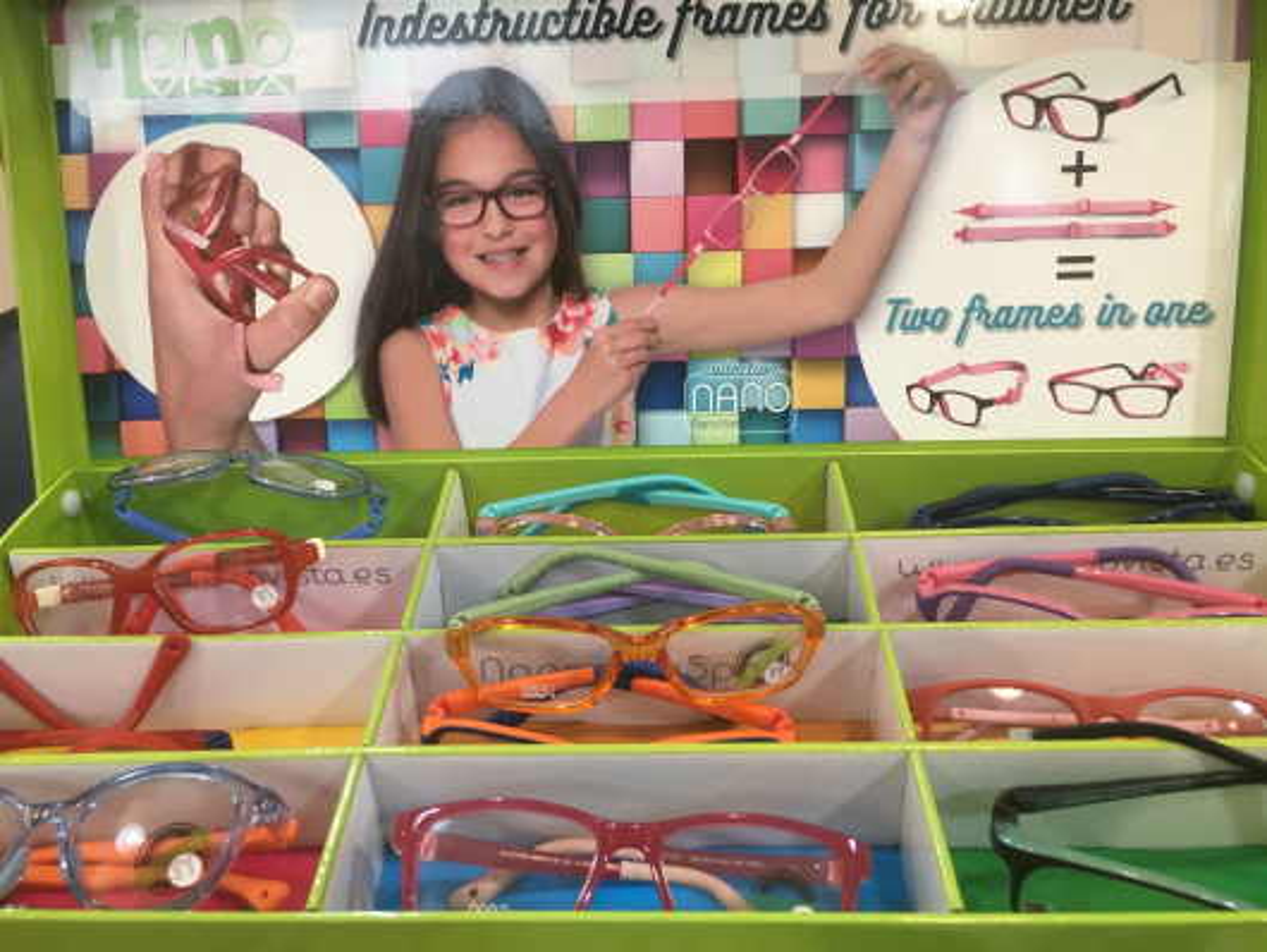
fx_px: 1062
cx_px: 634
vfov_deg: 48.3
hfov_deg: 61.6
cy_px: 476
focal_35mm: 29
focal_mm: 4.15
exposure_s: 1/33
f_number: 2.2
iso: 100
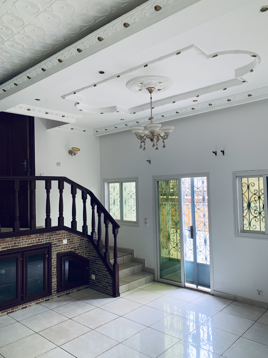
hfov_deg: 51.4
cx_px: 135
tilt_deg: +1.6
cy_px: 180
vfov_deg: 65.3
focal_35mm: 27
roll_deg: +1.1
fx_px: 279
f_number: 1.8
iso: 100
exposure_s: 1/96
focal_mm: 4.25
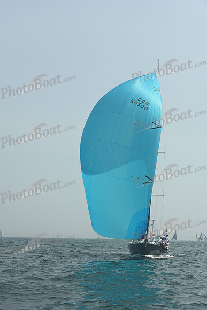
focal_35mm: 80
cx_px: 104
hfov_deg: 17.1
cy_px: 155
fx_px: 690
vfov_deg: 25.4
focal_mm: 80
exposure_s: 1/1250
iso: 320
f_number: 9
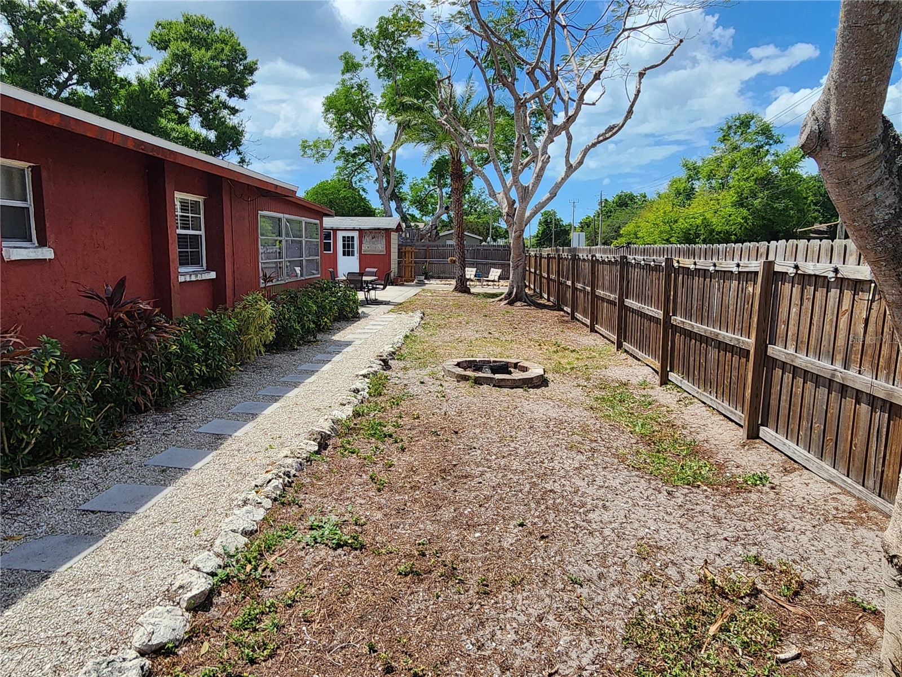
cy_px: 338
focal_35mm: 13
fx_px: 339
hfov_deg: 106.2
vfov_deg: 89.9
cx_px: 451
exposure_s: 1/1930
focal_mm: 2.2
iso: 50
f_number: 2.2
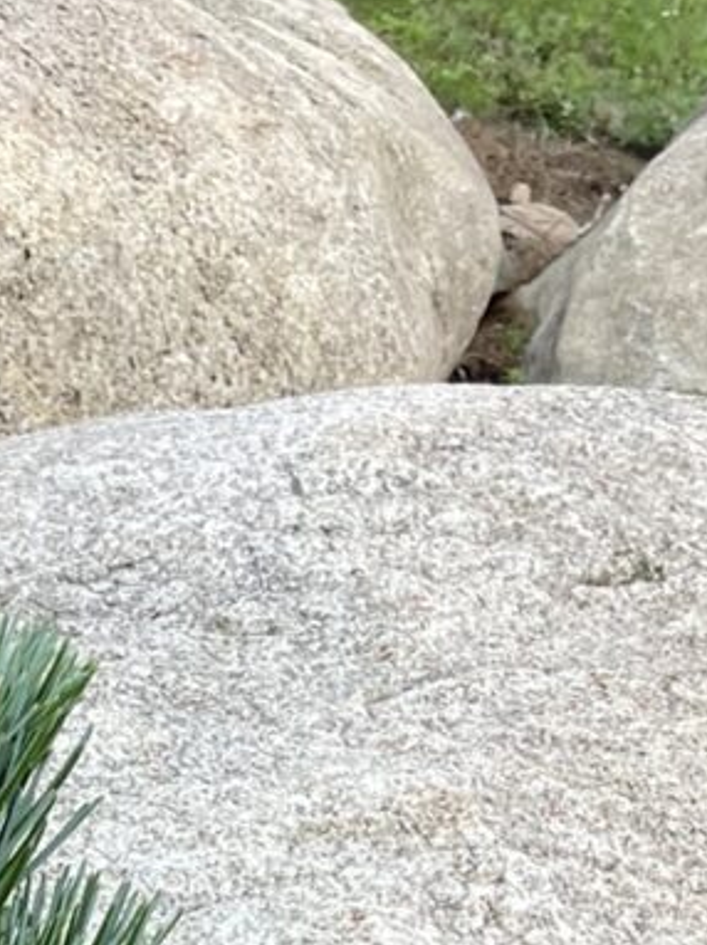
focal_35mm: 109
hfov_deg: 13.3
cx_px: -42
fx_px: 2972
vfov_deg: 15.1
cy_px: 1821
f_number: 1.6
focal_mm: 4.2
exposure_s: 1/567
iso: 32
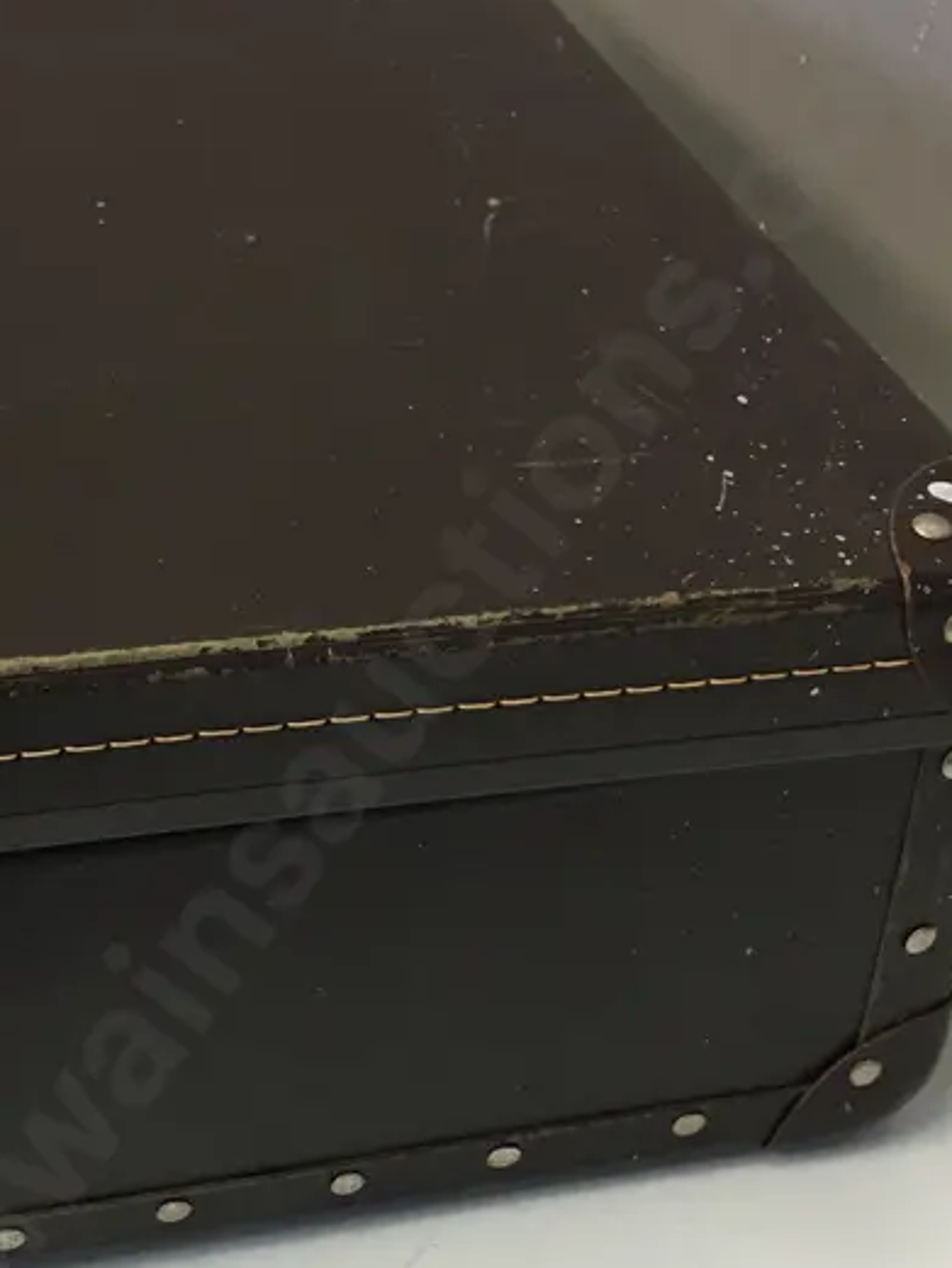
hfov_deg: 25.4
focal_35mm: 57
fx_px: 2089
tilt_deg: -40.0
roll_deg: -2.3
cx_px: 253
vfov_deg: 33.3
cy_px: 888
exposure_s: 1/33
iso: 40
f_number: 2.2
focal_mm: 4.15
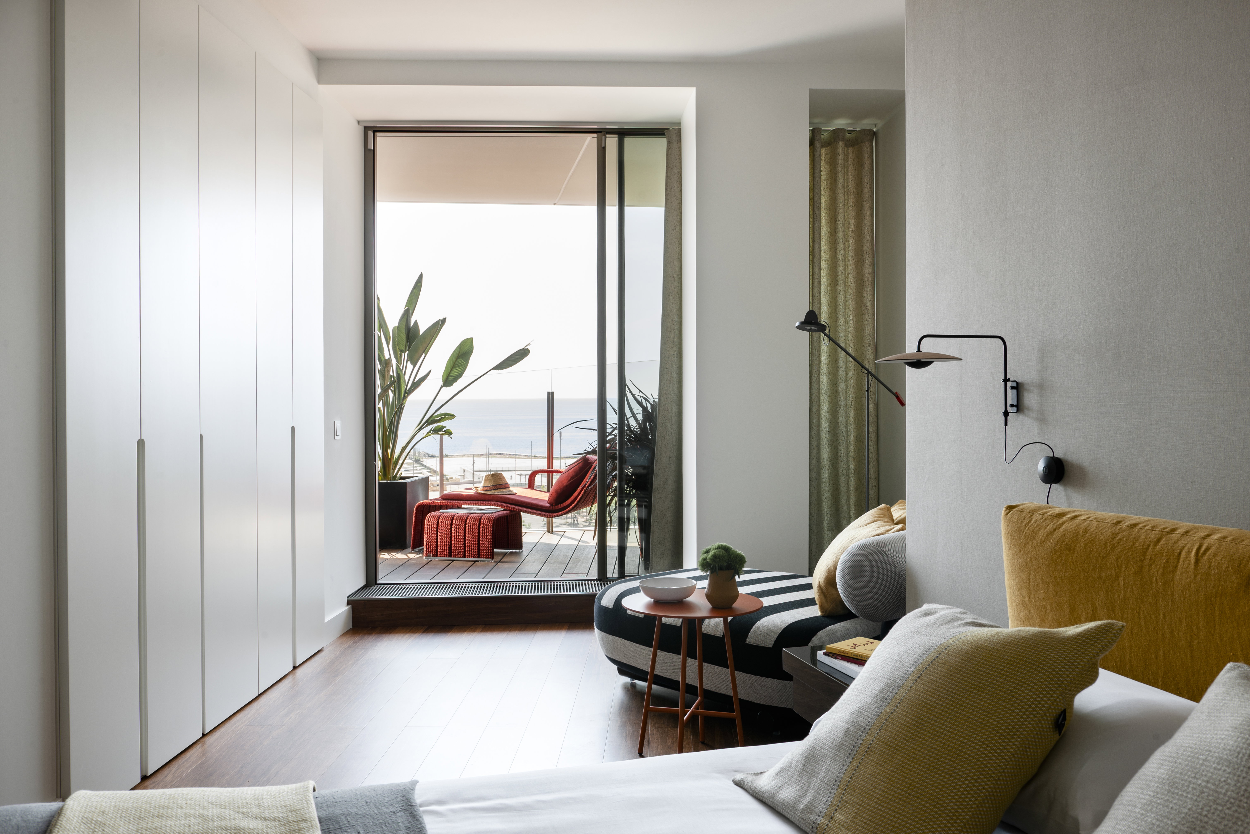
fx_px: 1076
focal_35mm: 31
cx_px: 625
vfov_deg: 42.3
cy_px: 417
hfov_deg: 60.3
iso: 100
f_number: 11
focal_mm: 31
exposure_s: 1/5
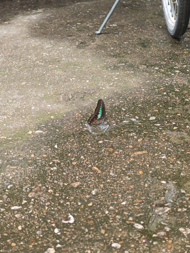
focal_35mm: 75
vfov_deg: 26.0
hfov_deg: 19.6
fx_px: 549
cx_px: 95
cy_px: 126
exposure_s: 1/100
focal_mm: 10.1
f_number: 2
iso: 100
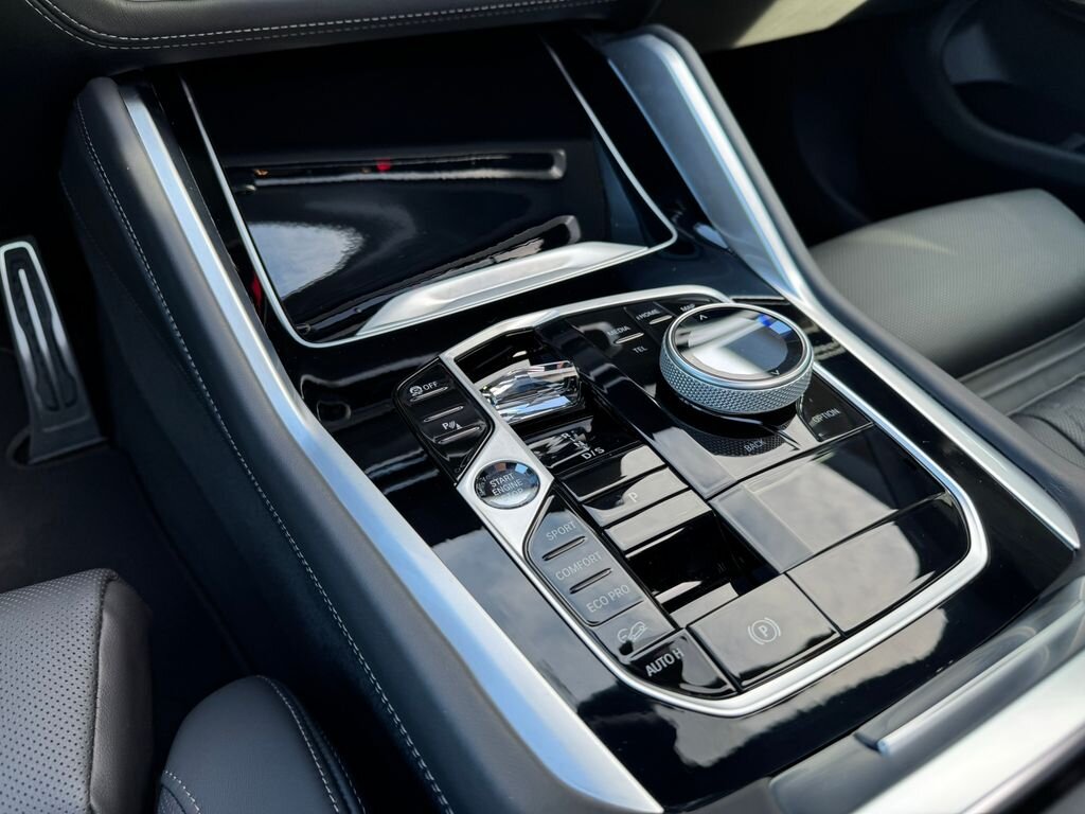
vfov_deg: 56.8
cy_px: 407
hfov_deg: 71.6
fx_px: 752
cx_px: 542
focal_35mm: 24
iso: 64
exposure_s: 1/122
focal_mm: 6.76
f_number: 1.78
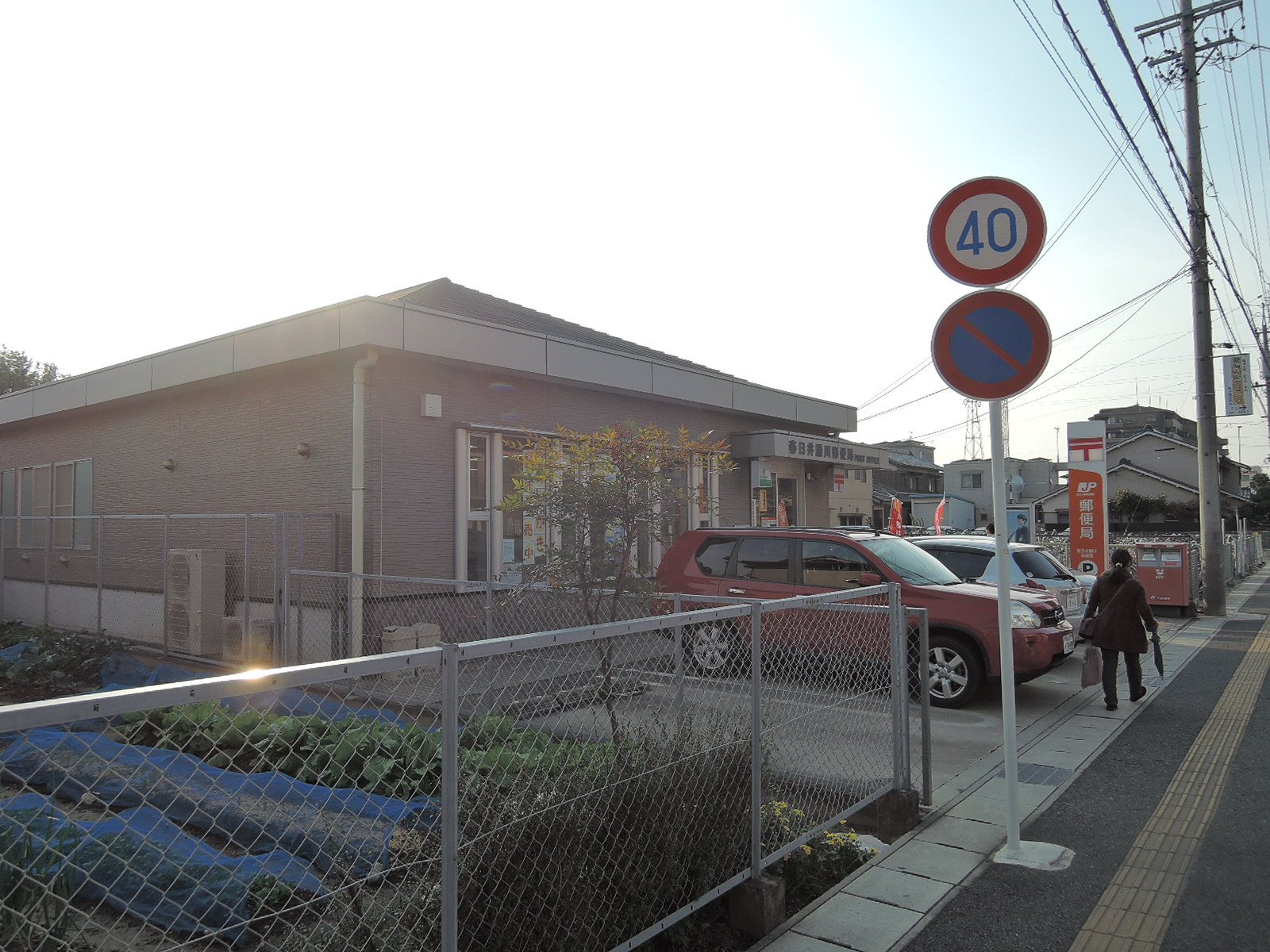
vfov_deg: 56.8
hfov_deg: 71.6
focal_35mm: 24
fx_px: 881
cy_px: 476
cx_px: 635
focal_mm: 5.1
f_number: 2.8
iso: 80
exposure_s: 1/125
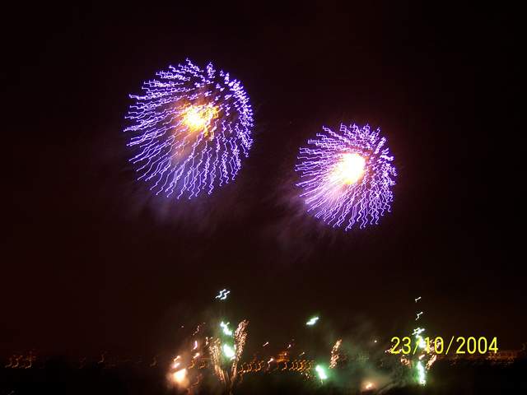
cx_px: 264
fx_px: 579
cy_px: 198
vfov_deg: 37.7
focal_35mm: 38
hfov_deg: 49.0
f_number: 2.8
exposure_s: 1/2
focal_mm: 8
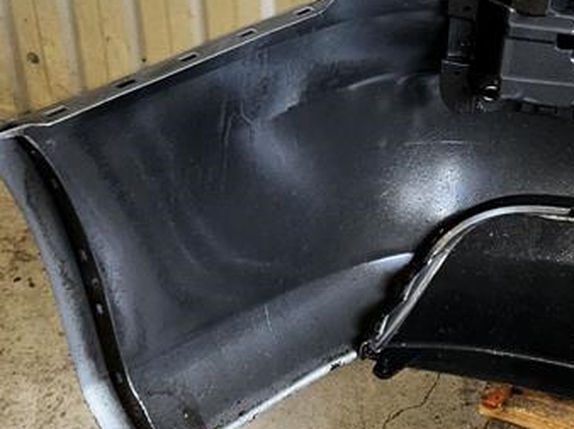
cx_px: 448
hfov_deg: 21.3
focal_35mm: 91
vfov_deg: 16.2
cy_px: 181
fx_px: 1508
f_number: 1.78
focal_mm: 6.86
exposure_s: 1/22
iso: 64
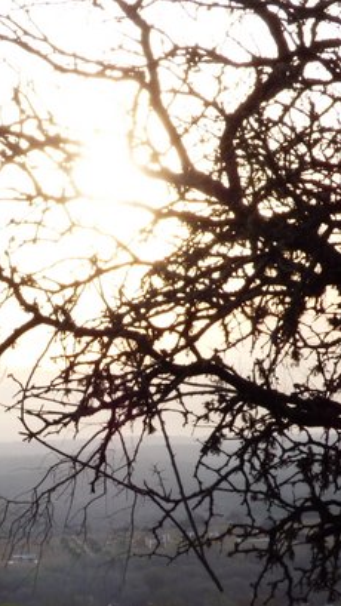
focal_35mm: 113
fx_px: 1817
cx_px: 70
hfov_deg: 10.7
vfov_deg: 18.8
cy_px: 443
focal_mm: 9.51
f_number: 8
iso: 100
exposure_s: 1/80
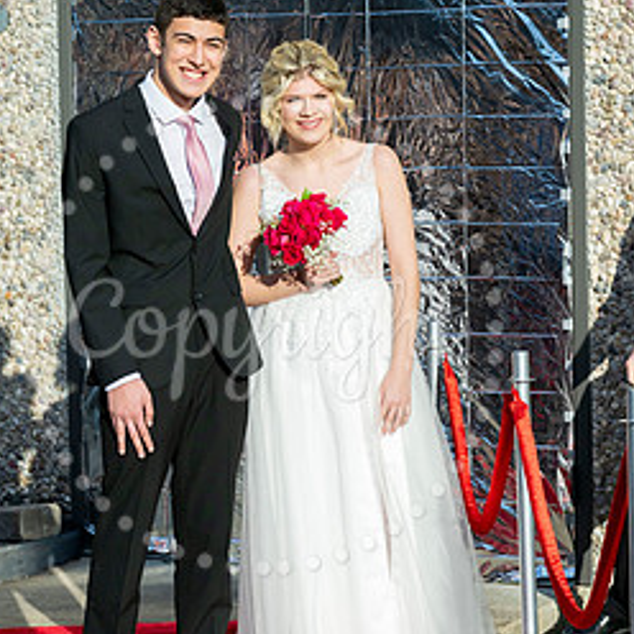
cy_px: 332
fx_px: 2652
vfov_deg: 13.6
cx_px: 263
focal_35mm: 128
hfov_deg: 13.6
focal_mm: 83
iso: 400
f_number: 5.6
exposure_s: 1/4000
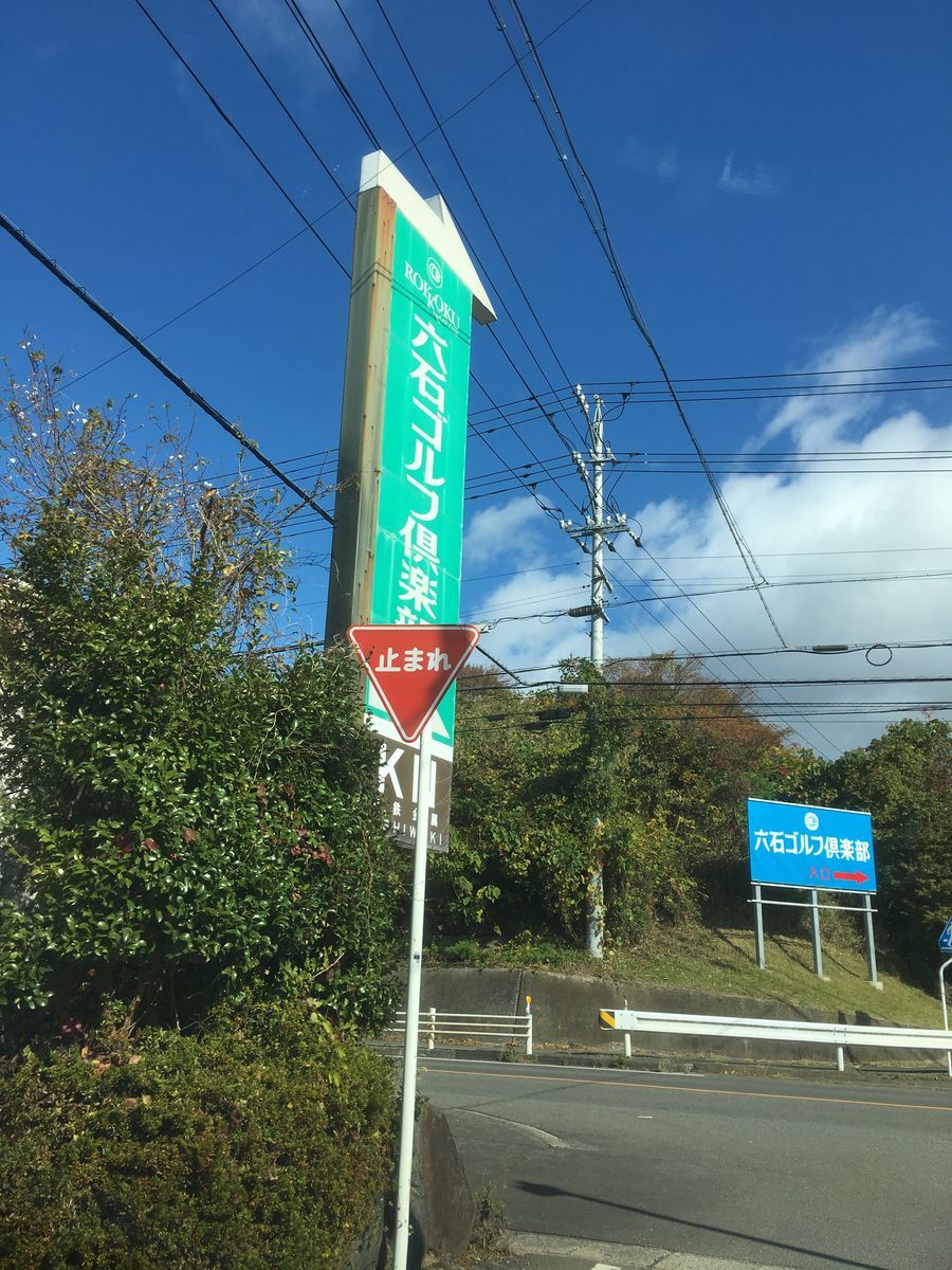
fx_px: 1063
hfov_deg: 48.2
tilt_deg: +18.7
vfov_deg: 61.7
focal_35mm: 29
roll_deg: -1.3
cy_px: 635
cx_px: 476
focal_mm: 4.15
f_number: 2.2
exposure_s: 1/1374
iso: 25
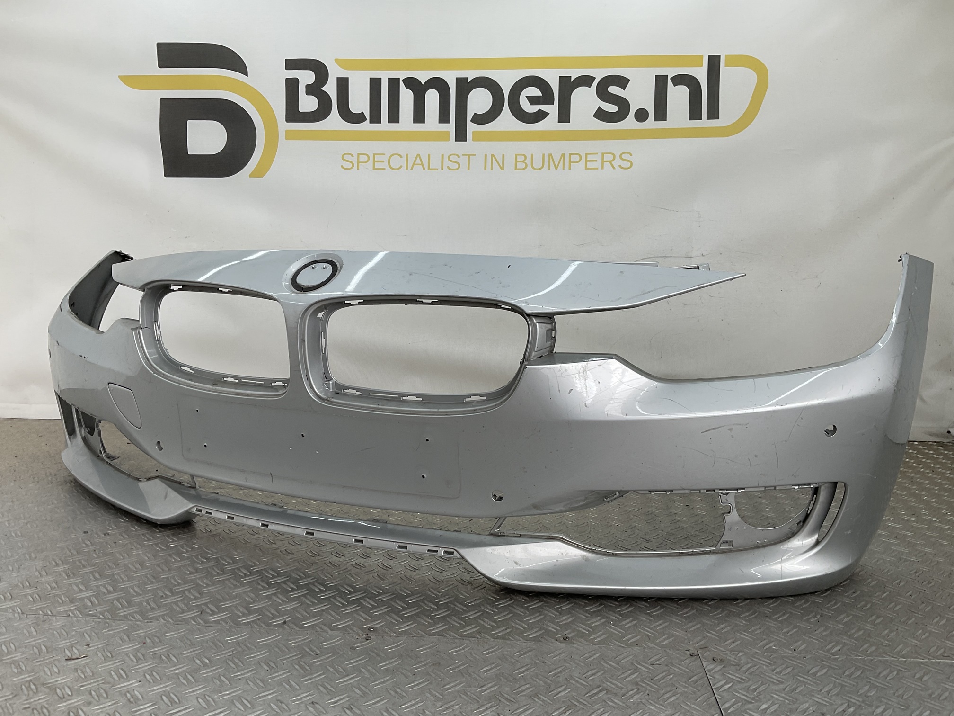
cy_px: 358
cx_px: 477
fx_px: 799
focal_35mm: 29
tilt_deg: -7.0
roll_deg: -2.3
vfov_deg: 48.2
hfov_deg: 61.7
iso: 16
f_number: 1.8
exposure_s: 1/180
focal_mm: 3
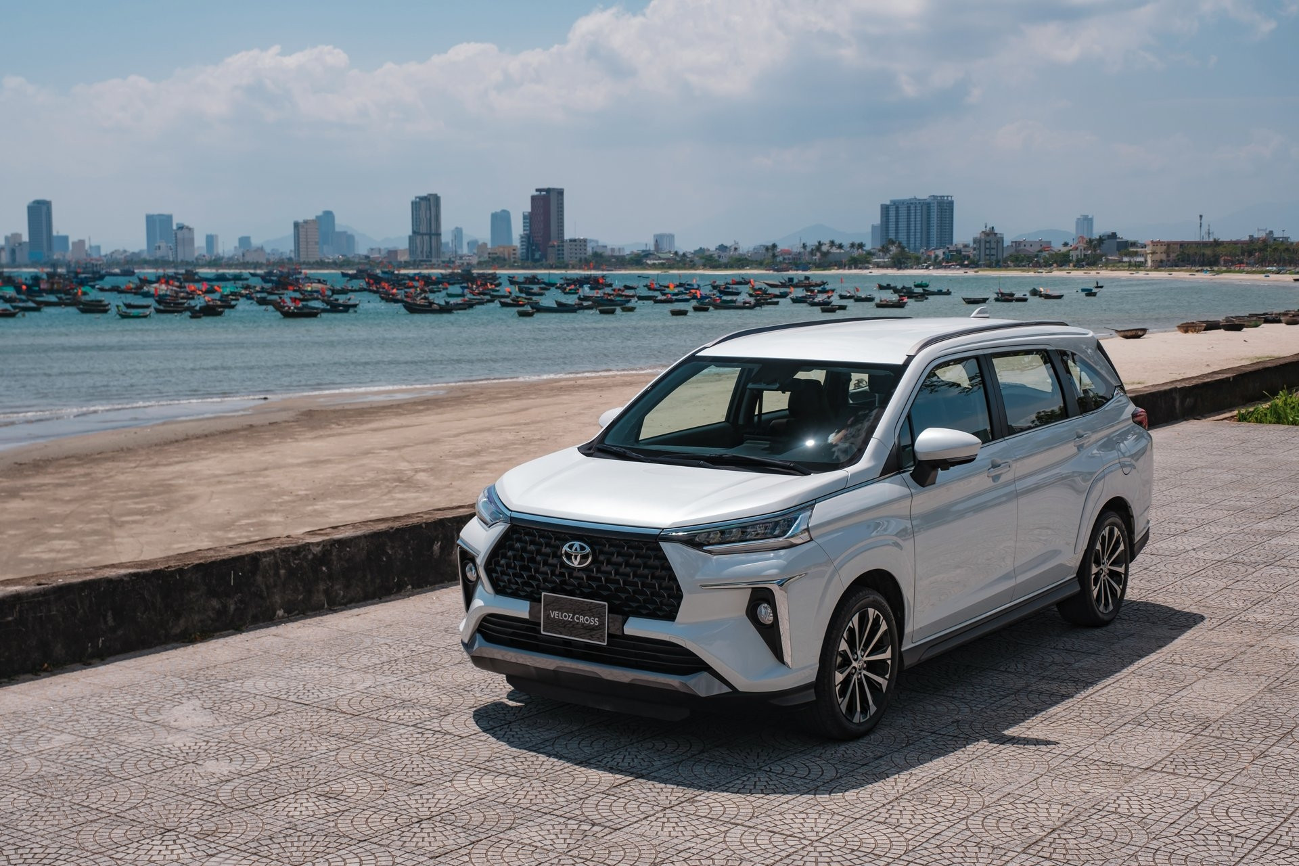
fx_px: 1696
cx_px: 650
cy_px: 433
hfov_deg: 41.9
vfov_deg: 28.6
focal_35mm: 47
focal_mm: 31.1
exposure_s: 1/200
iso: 125
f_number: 7.1
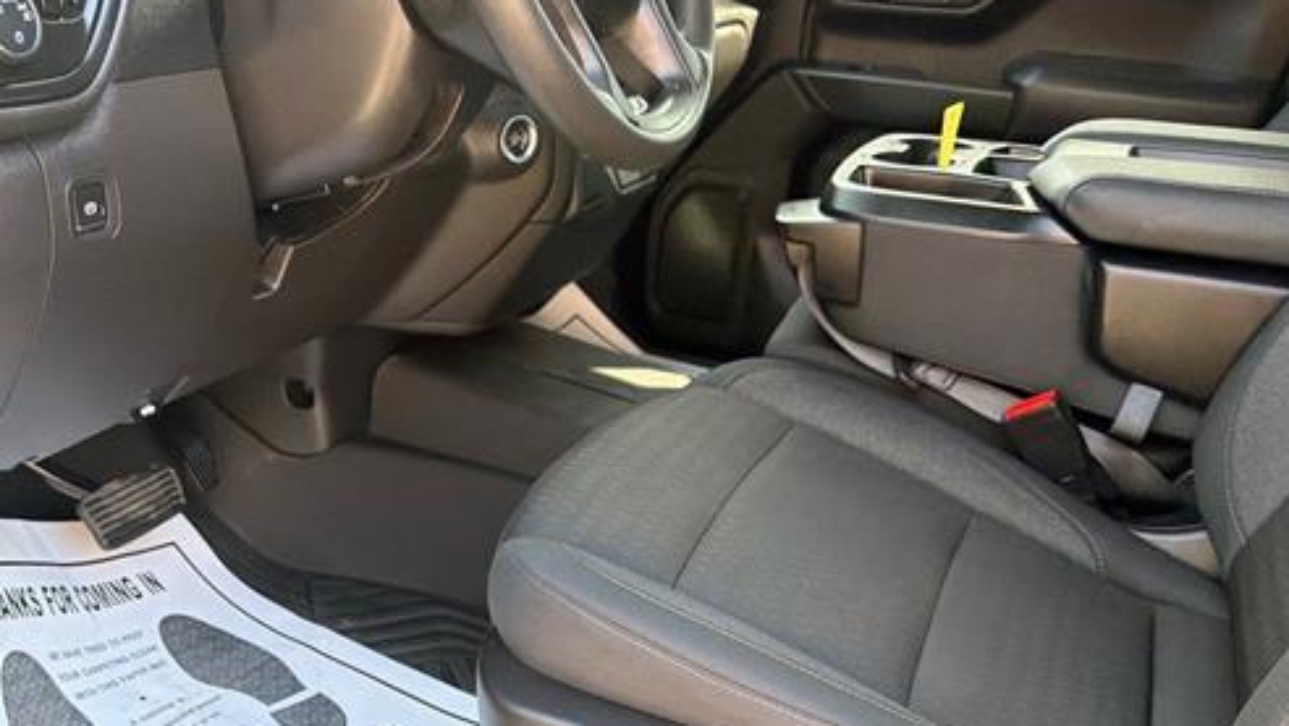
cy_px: 574
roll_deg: -5.0
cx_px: 545
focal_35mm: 34
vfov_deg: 33.7
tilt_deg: -31.1
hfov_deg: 57.7
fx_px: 1162
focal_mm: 6.76
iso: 640
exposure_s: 1/765
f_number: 1.78
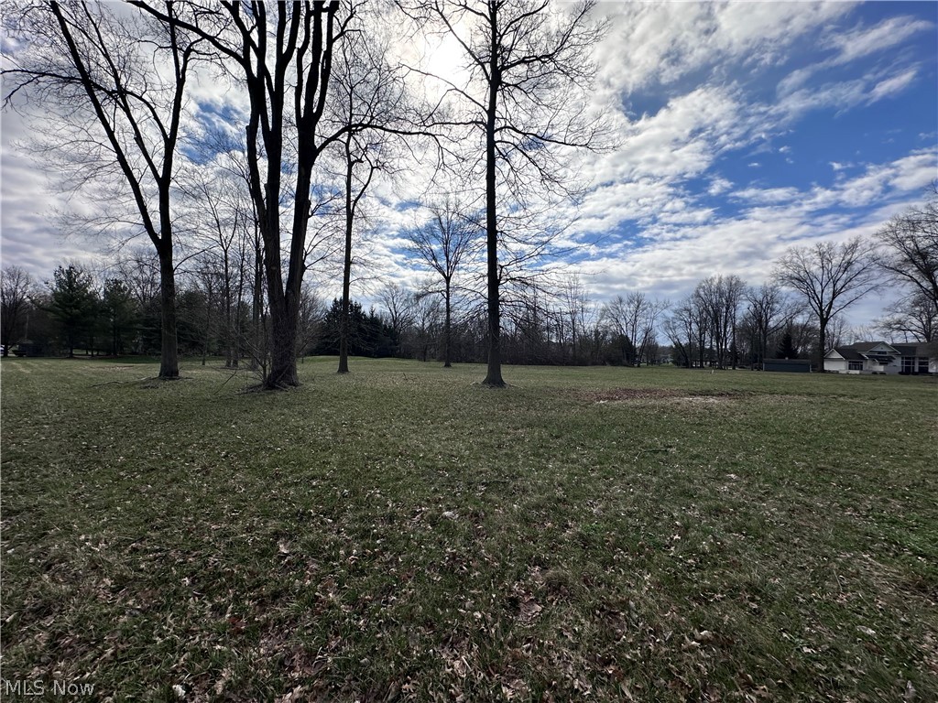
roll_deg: -2.1
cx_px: 469
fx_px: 379
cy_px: 352
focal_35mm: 14
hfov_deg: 102.1
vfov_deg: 85.7
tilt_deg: +2.9
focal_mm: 2.22
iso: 50
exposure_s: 1/4132
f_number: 2.2
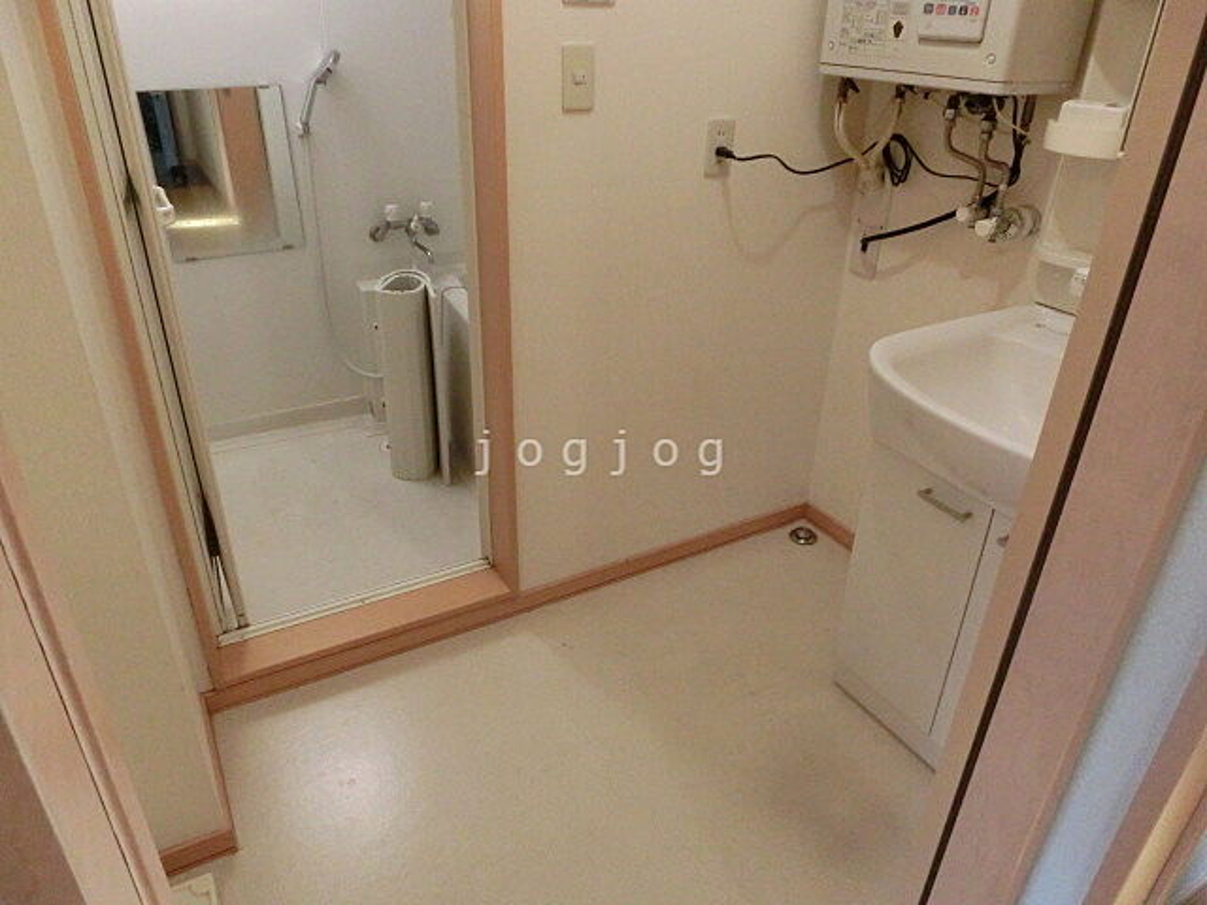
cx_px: 604
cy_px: 452
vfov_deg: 56.8
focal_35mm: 24
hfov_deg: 71.6
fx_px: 837
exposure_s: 1/125
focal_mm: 4.24
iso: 800
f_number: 3
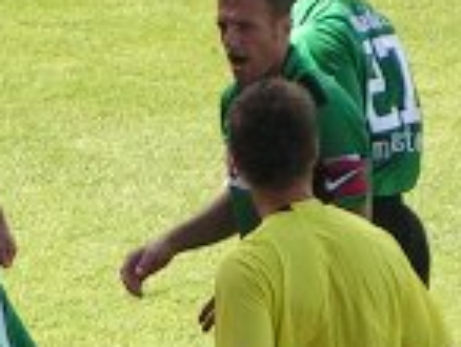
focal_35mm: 743
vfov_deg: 2.0
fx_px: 9911
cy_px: 227
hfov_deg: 2.7
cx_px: -13
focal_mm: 20.9
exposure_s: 1/200
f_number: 4.5
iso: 50
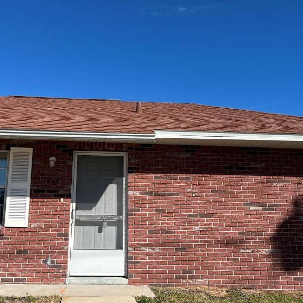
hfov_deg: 40.7
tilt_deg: +13.6
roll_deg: -0.5
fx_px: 406
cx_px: 116
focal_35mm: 41
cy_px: 127
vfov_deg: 40.8
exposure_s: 1/3623
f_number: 1.6
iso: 50
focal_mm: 5.1
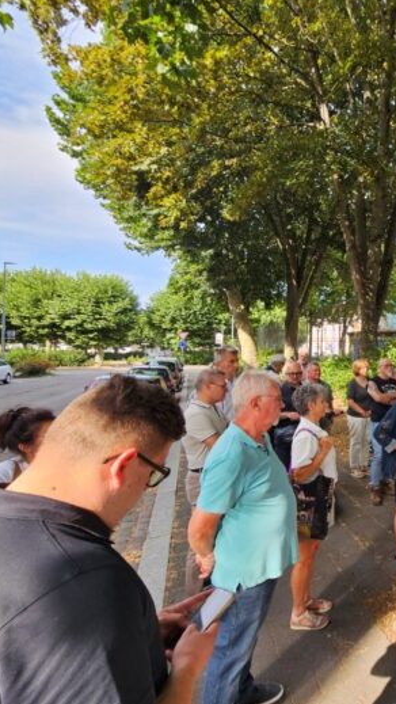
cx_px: 424
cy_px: 351
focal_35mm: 19
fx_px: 355
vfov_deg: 89.6
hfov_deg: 45.5
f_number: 2.2
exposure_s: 1/301
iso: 50
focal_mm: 2.2
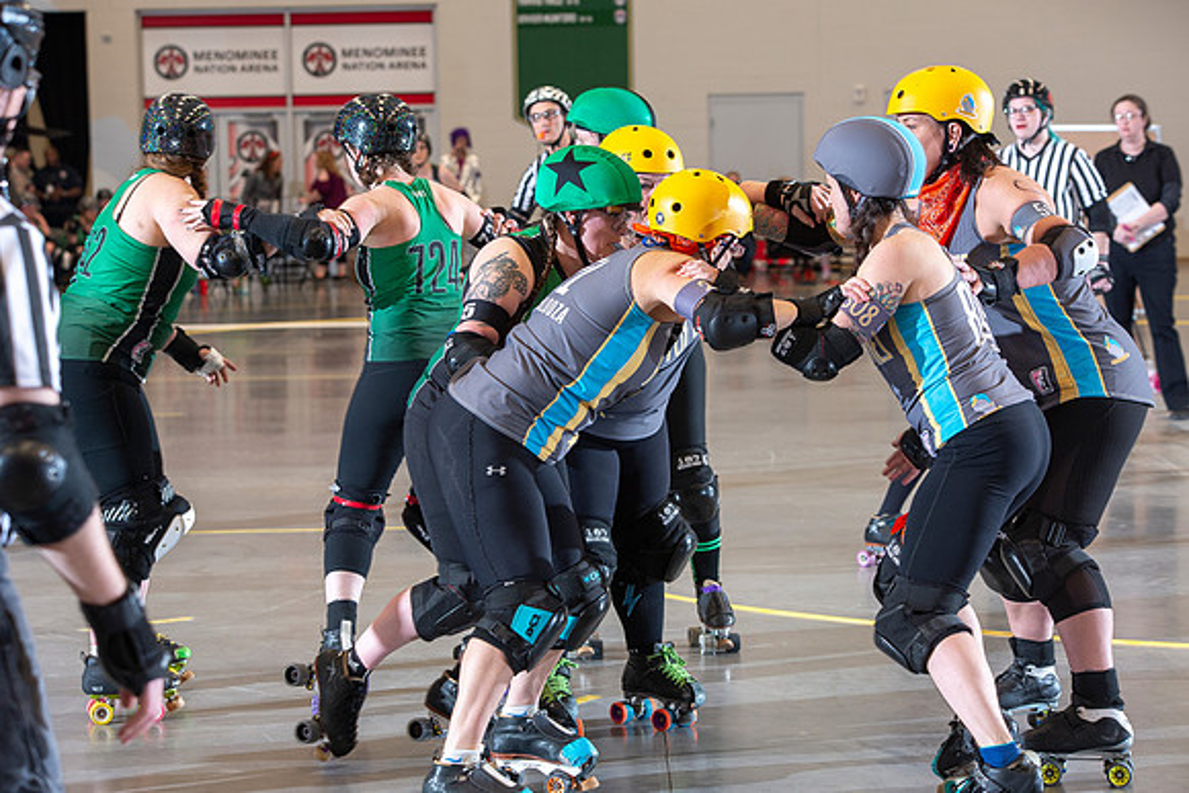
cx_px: 594
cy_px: 396
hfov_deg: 20.4
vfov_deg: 13.7
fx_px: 3303
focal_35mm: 100
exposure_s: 1/160
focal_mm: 100
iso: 640
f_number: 5.6
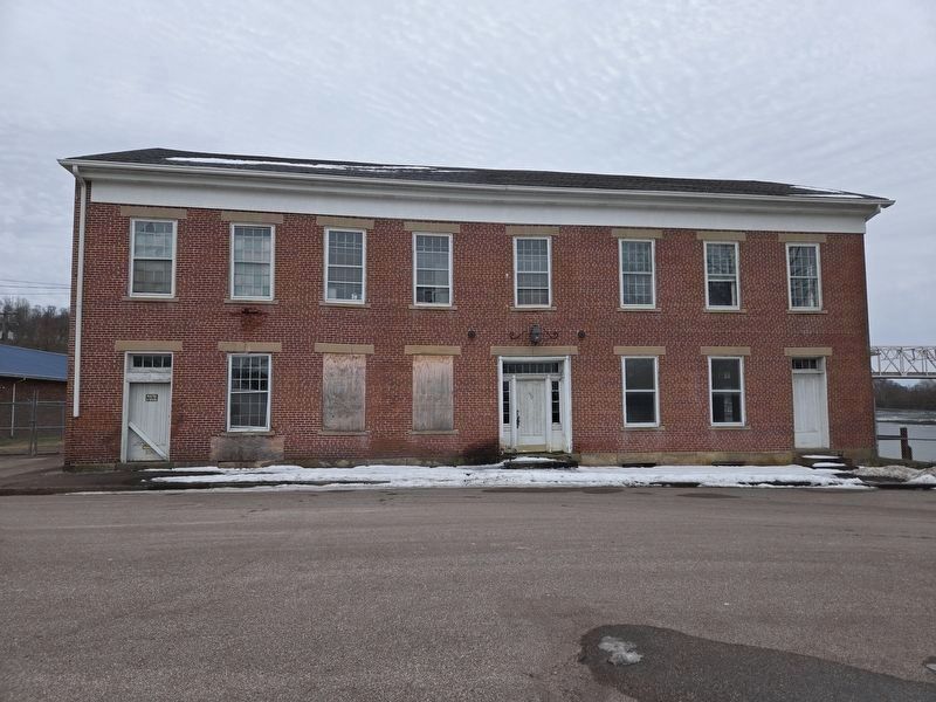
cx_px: 468
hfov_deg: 73.9
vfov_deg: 58.9
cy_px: 351
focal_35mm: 23
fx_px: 622
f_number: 1.8
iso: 25
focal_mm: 5.4
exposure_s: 1/750
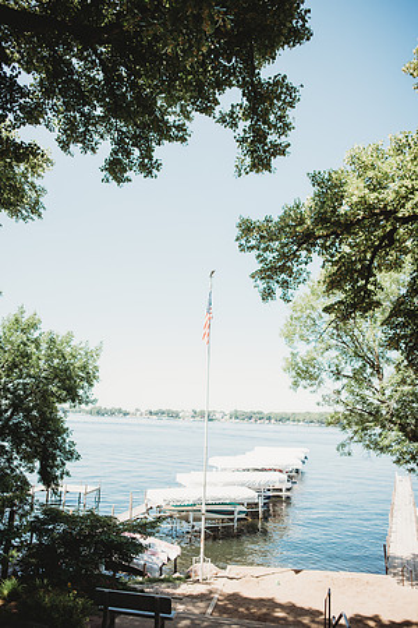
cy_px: 314
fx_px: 418
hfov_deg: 53.1
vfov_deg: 73.7
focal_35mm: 24
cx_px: 209
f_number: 2.2
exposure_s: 1/800
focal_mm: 24
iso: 100
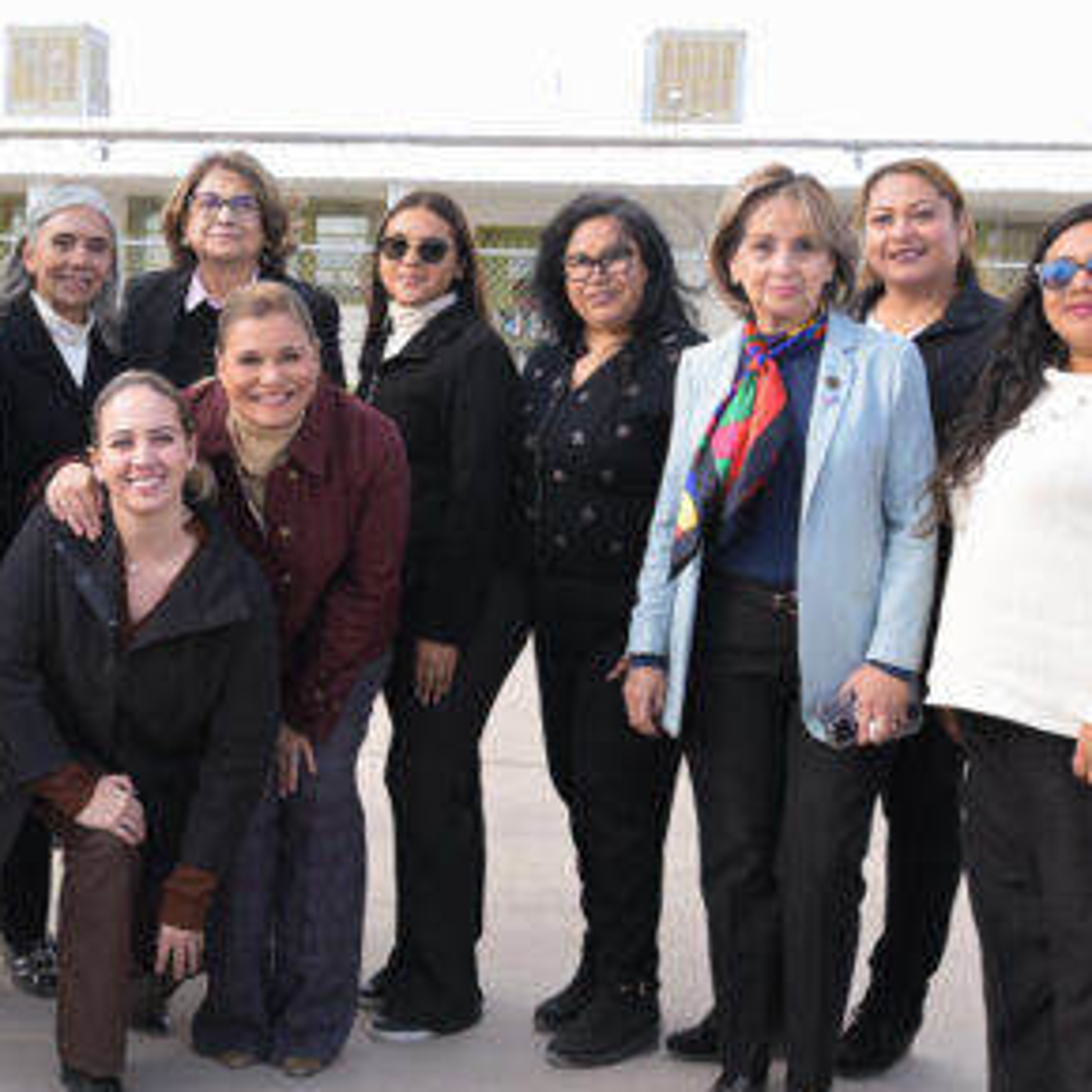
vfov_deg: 31.1
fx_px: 1963
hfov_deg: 29.3
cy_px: 501
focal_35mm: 55
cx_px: 34
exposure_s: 1/1600
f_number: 3.5
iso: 800
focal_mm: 18
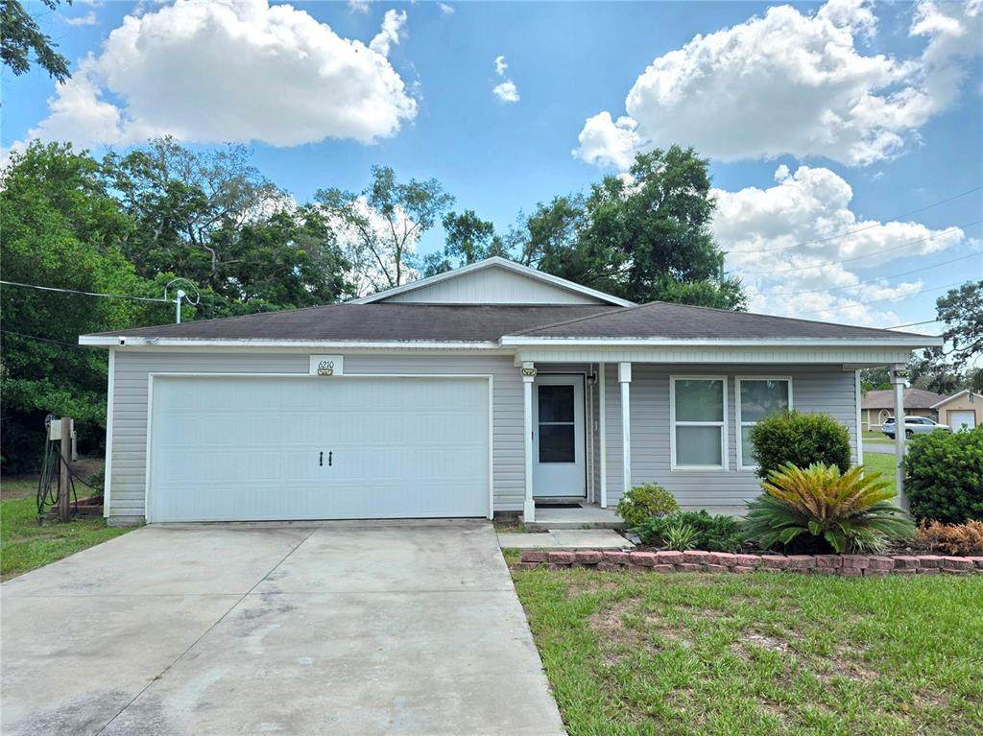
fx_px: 653
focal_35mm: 23
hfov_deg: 74.0
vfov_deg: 58.8
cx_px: 492
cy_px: 368
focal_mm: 6.3
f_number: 1.7
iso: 80
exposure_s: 1/3333
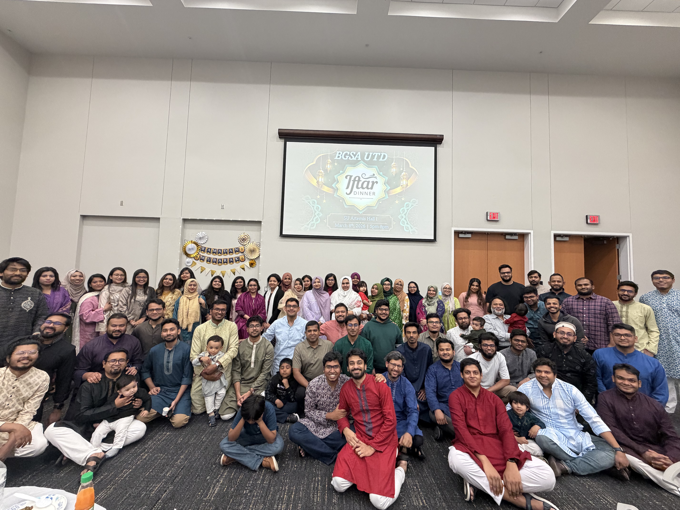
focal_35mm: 14
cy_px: 255
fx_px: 275
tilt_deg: +3.5
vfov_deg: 85.7
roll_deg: -1.7
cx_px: 340
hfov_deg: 102.1
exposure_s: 1/60
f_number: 2.2
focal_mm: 2.22
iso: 320
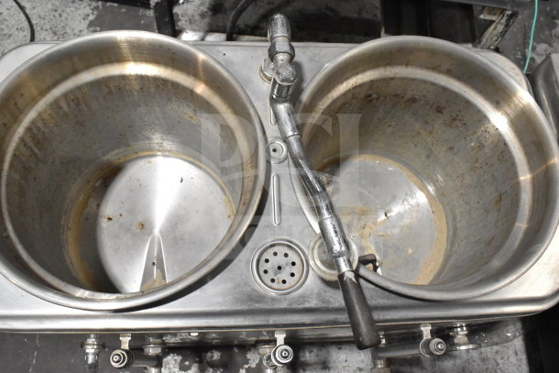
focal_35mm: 32
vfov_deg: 41.7
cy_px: 186
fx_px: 489
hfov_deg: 59.5
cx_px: 280
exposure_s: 1/400
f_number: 10
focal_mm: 21
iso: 6400
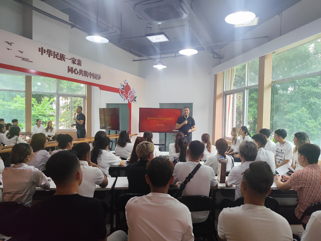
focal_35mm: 23
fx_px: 213
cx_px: 160
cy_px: 120
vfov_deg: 58.9
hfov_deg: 73.9
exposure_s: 1/100
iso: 160
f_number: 1.65
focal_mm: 6.14
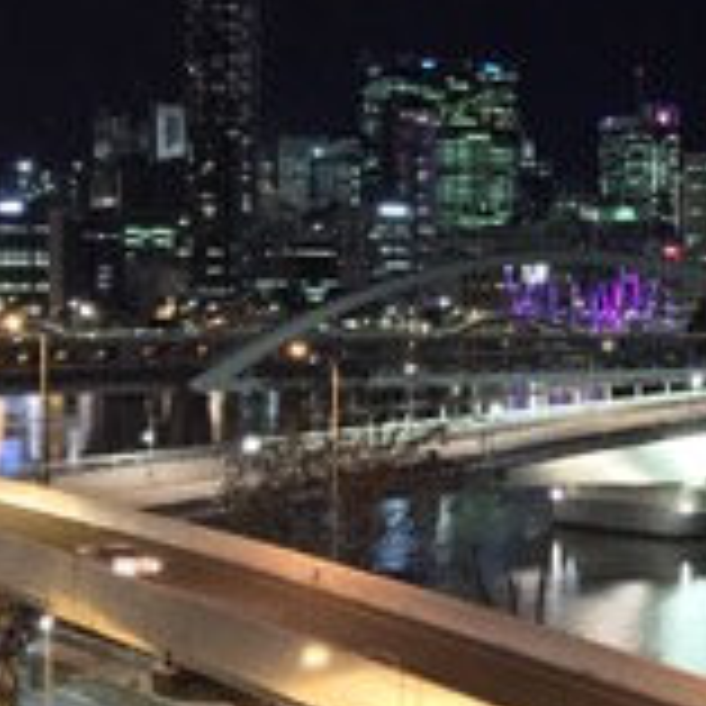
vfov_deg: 20.4
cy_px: 310
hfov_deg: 19.4
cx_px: 800
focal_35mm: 85
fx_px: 1961
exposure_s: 1/17
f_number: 2.2
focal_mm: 4.15
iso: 1000
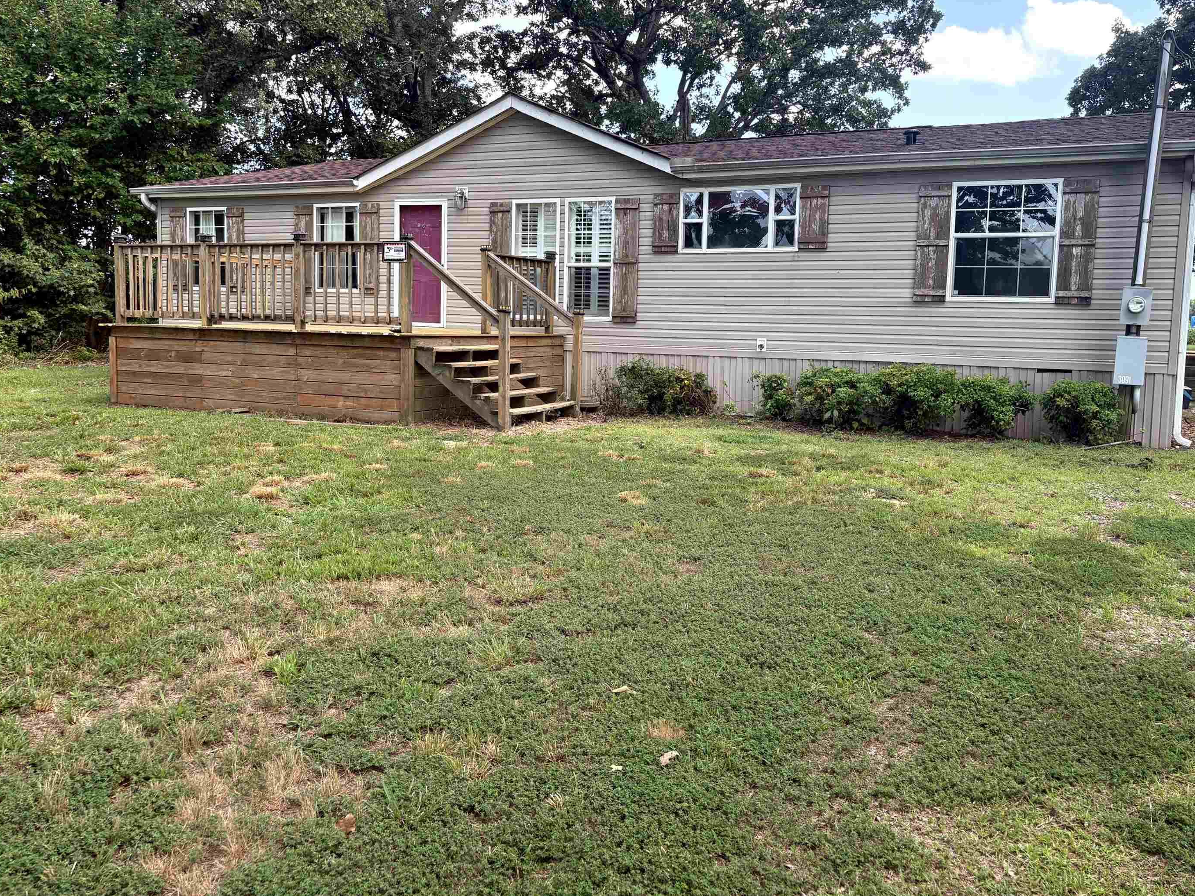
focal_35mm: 29
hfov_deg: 61.6
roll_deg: -0.6
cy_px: 401
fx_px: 1001
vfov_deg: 48.1
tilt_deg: -5.2
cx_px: 626
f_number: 1.6
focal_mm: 5.96
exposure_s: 1/367
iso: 64
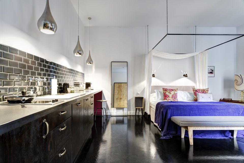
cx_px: 122
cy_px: 82
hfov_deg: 84.0
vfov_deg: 61.9
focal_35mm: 20
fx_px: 136
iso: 125
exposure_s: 6
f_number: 11
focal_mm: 20
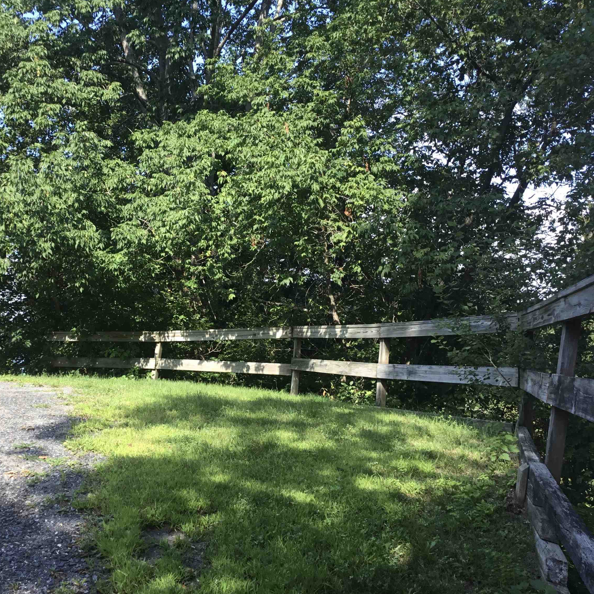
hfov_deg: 44.3
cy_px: 297
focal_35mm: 37
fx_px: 718
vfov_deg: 44.9
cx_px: 197
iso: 25
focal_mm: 3.3
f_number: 2.4
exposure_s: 1/172
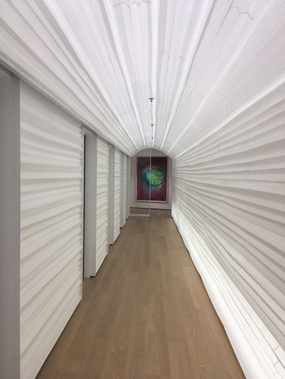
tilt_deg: -3.3
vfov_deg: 61.7
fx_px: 318
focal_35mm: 29
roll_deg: -0.6
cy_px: 190
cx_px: 142
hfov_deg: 48.2
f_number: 2.2
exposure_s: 1/50
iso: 32
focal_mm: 4.15
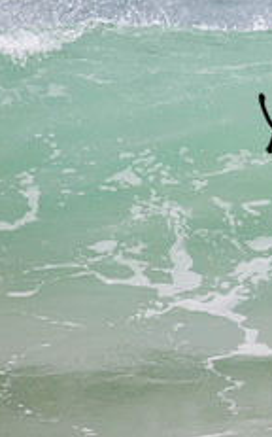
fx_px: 24324
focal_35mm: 2047
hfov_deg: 0.6
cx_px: 453
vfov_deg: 1.0
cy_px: 107
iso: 1800
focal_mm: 800
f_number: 11
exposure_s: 1/2000
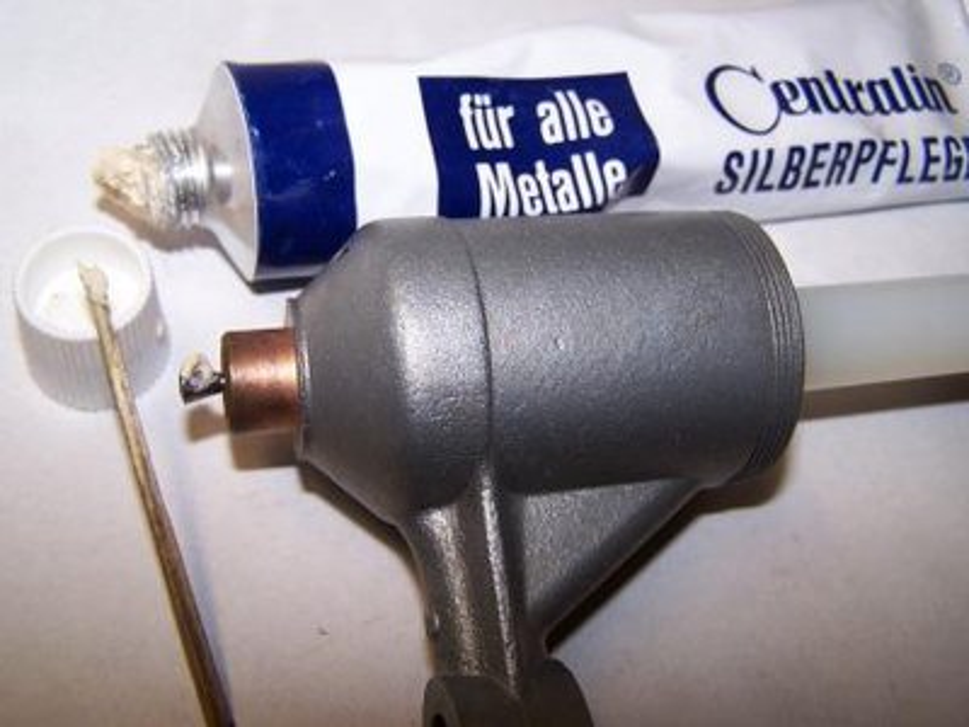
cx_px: 484
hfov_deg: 49.0
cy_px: 364
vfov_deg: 37.7
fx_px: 1064
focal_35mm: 38
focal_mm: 6.3
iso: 80
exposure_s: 1/60
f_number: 2.8
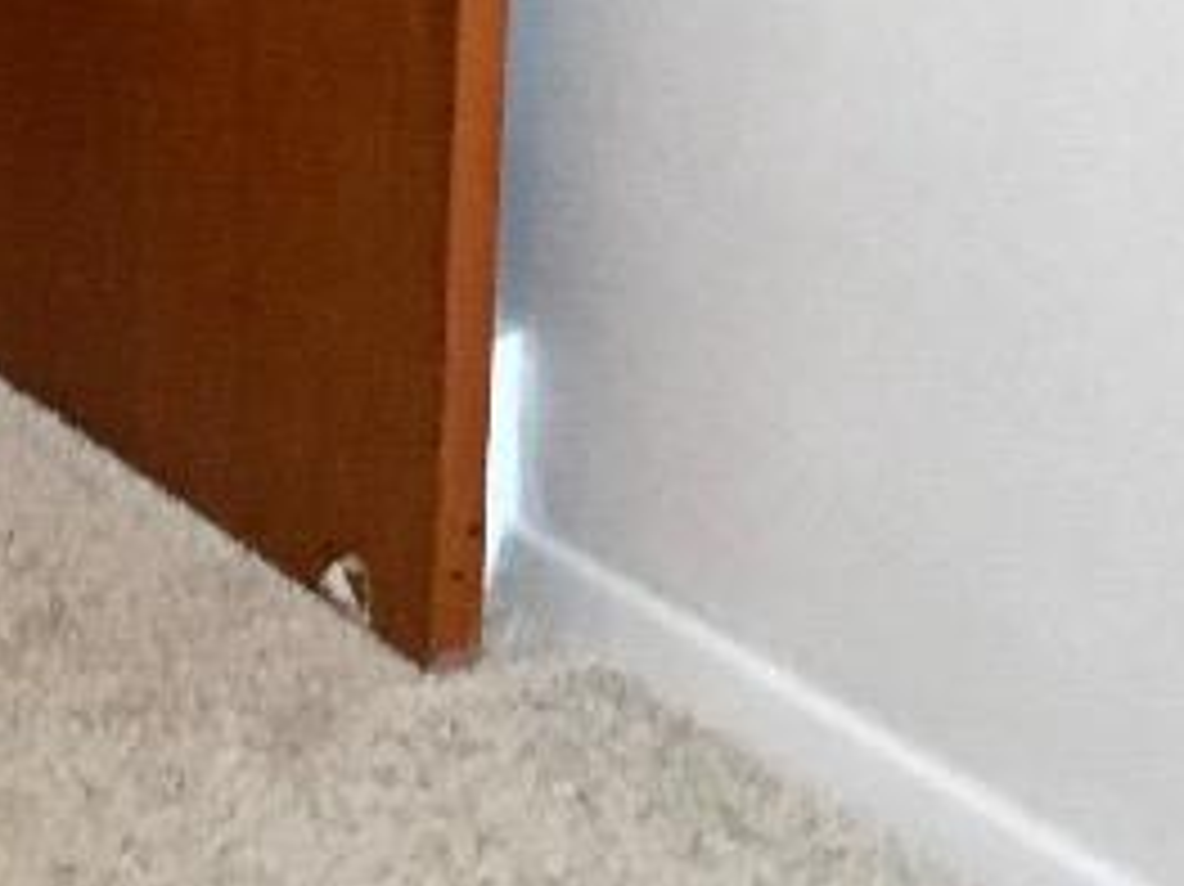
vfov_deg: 8.8
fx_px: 5436
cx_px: -1463
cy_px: -855
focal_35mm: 159
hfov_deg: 10.9
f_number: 2.2
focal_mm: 4.15
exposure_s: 1/24
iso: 250
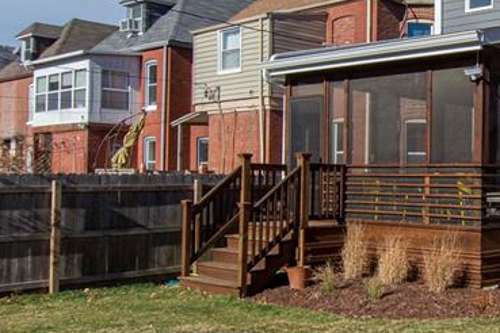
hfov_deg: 36.2
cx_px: 484
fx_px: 694
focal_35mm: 50
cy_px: 165
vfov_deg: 27.0
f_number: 8
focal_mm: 12
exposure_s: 1/500
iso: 140
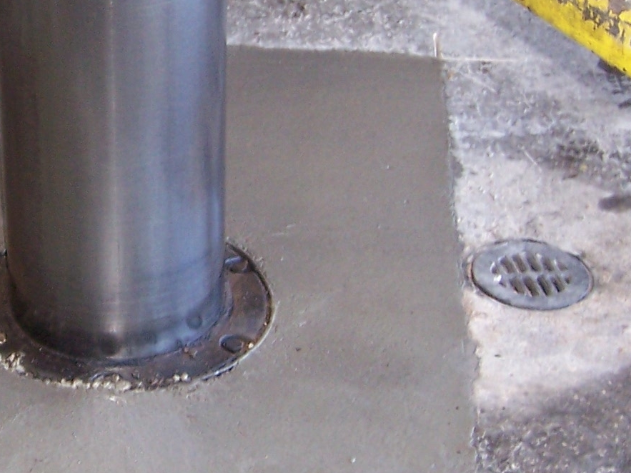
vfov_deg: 14.1
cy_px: 149
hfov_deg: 18.3
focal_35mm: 105
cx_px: 8
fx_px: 1914
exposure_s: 1/60
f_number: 2.8
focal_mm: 6.2
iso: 125
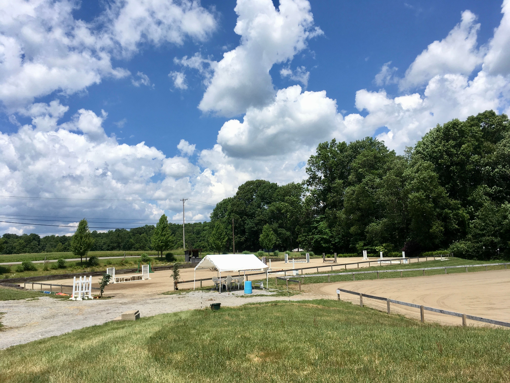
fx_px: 427
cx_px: 255
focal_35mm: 29
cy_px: 192
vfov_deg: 48.2
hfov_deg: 61.7
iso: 25
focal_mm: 4.15
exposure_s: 1/2564
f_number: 2.2
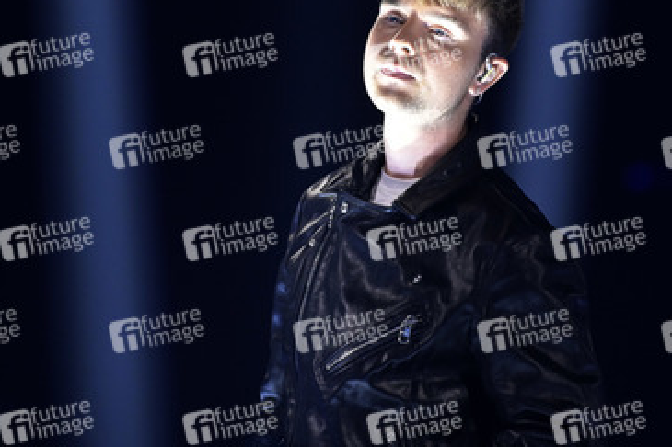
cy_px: 193
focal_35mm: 543
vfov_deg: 2.5
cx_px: 365
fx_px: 10131
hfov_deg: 3.8
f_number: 5.6
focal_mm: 440
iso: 8000
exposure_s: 1/400
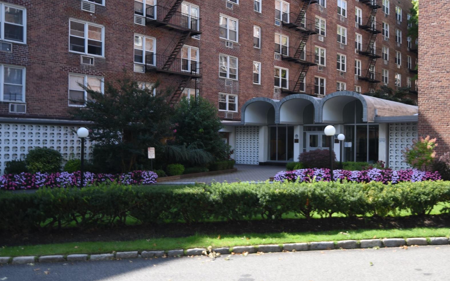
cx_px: 269
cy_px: 141
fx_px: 454
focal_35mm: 37
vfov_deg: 34.4
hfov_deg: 52.4
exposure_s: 1/1600
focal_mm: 28
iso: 400
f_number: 2.8
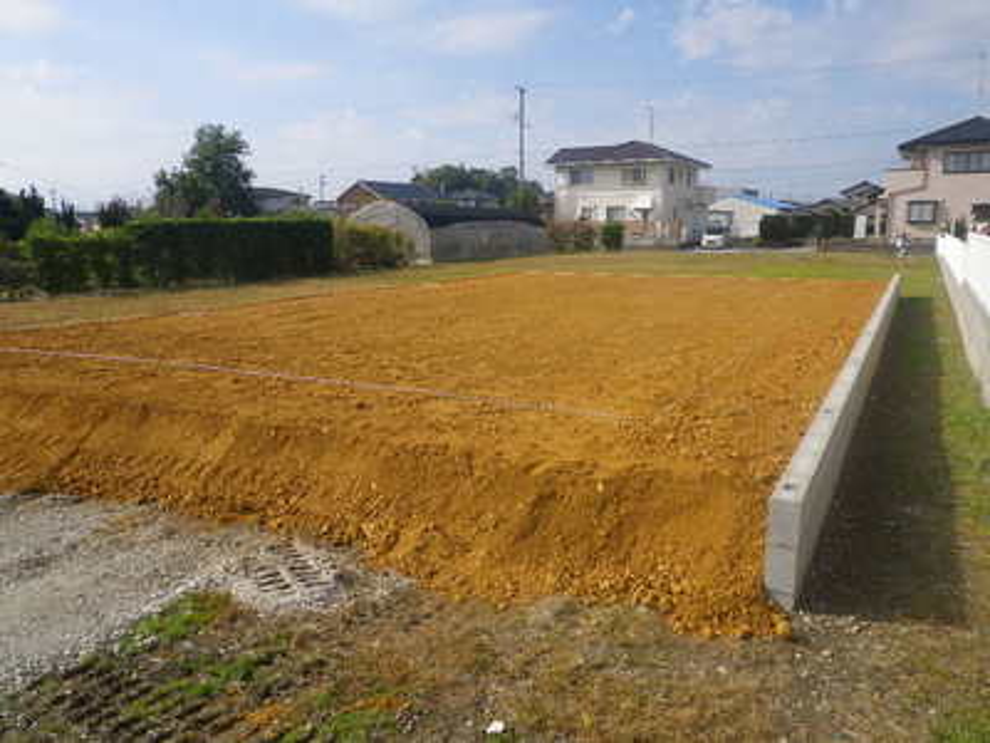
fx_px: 801
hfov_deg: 63.4
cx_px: 495
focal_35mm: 28
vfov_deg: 49.7
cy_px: 372
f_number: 4.2
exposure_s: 1/800
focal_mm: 5
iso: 80
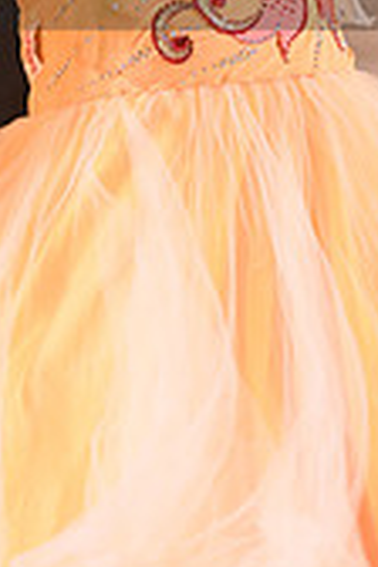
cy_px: -81
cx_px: 2
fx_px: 5559
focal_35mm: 353
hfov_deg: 3.9
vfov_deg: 5.8
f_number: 5
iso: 3200
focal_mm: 102
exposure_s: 1/400
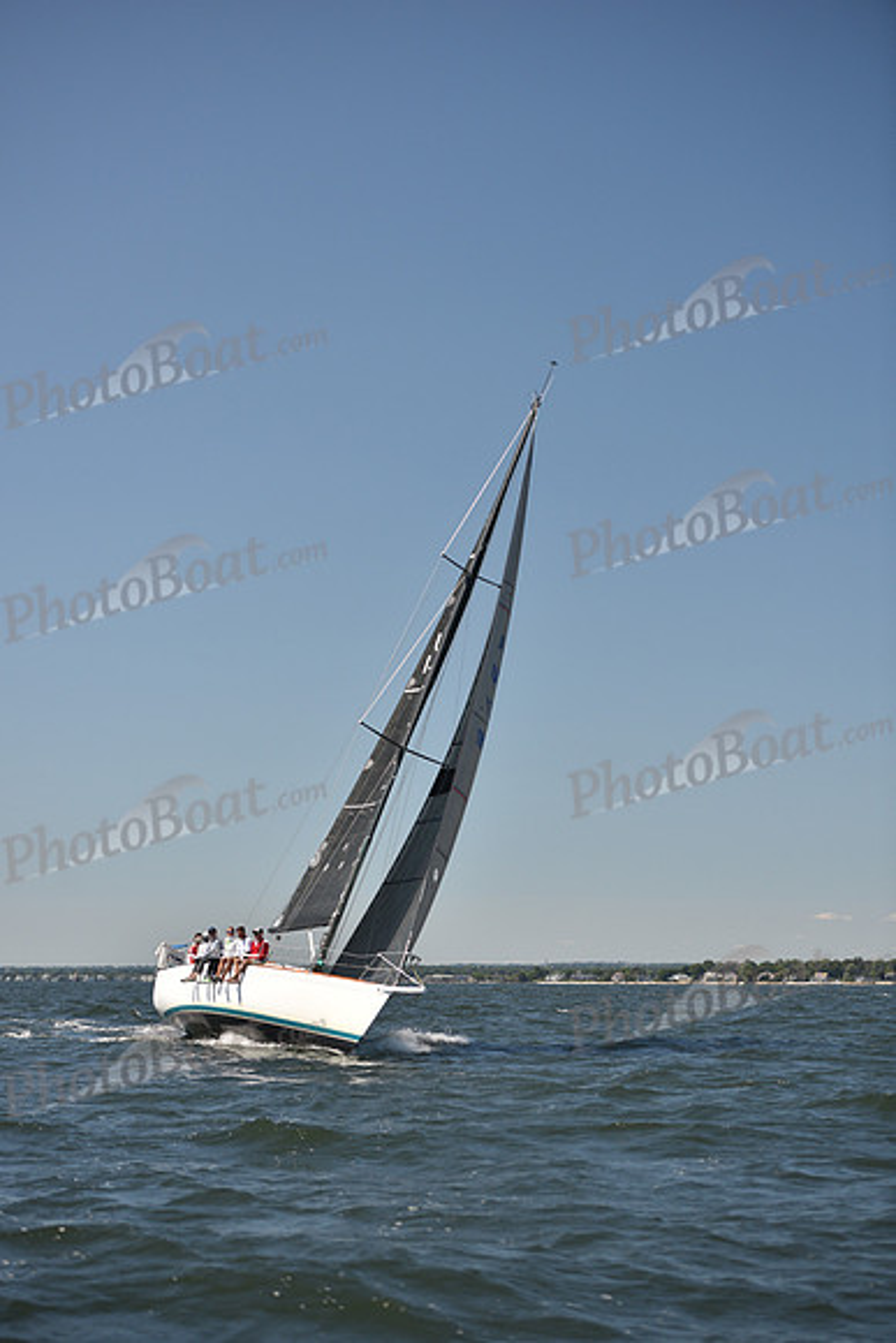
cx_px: 448
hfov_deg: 19.5
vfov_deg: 28.8
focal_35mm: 70
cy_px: 672
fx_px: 2612
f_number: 3.2
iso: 250
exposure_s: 1/1600
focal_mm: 70
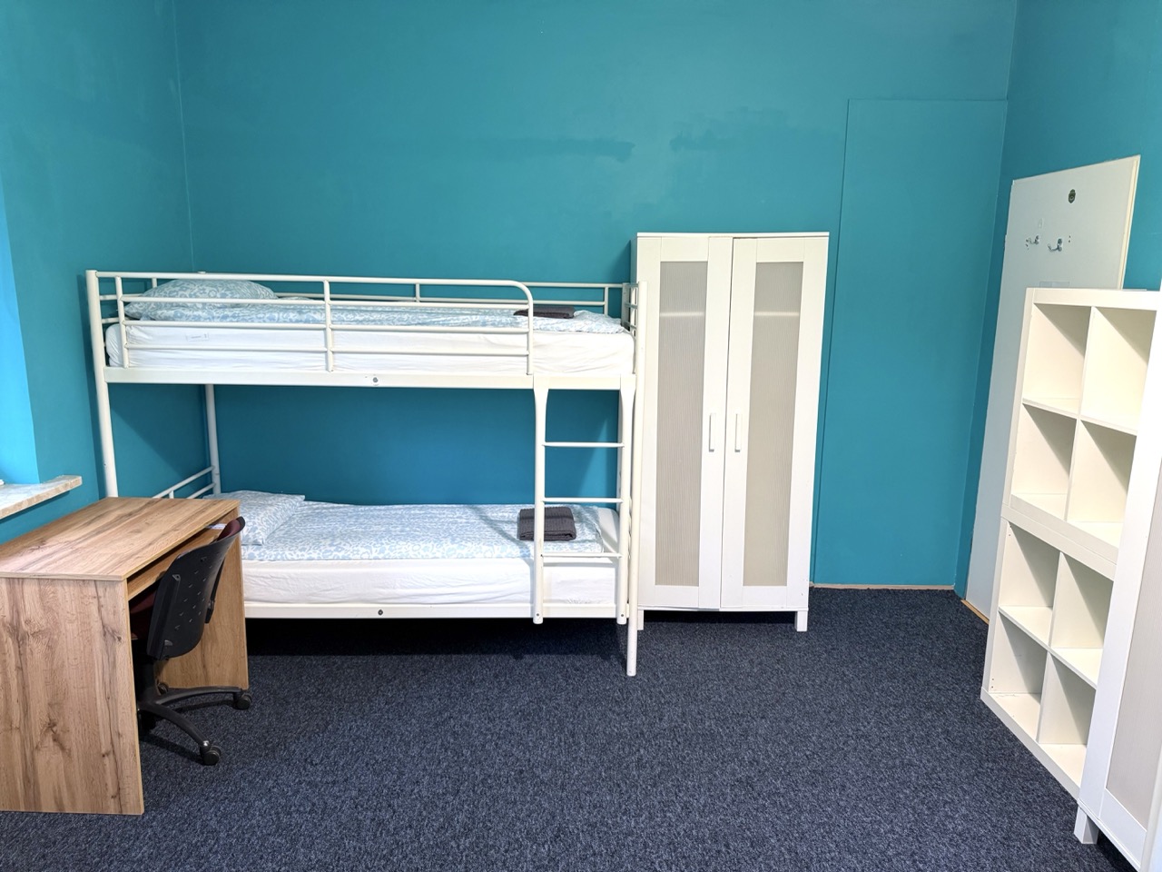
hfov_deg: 71.6
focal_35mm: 24
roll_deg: -1.0
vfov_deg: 56.8
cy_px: 436
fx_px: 806
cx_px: 581
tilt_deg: -9.9
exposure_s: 1/50
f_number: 1.78
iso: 200
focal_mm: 6.76
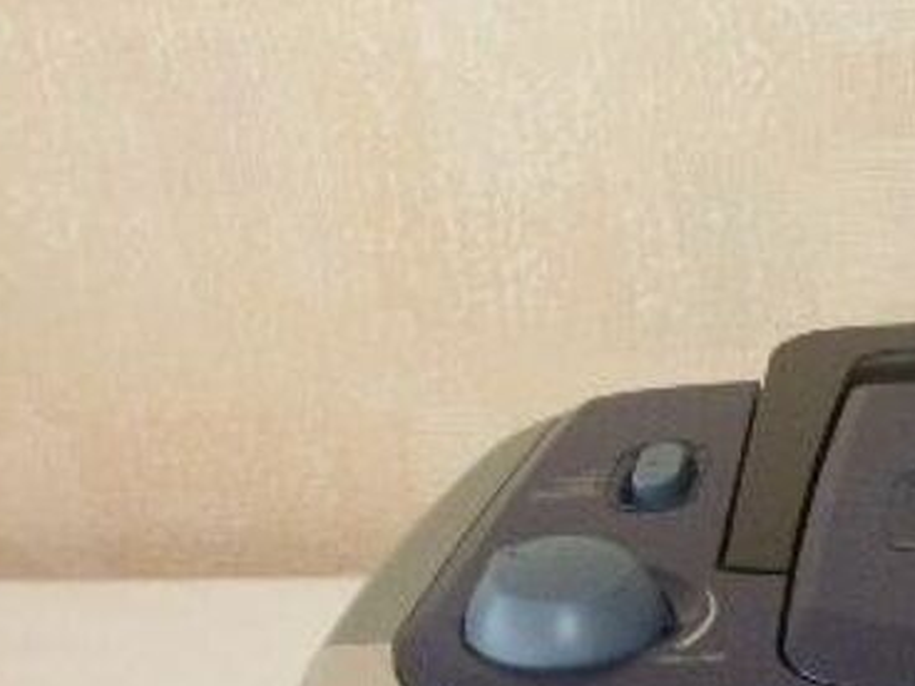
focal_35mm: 114
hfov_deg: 16.3
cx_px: 1203
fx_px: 3013
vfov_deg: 12.7
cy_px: 808
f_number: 9
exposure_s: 1/50
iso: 200
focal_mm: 10.83
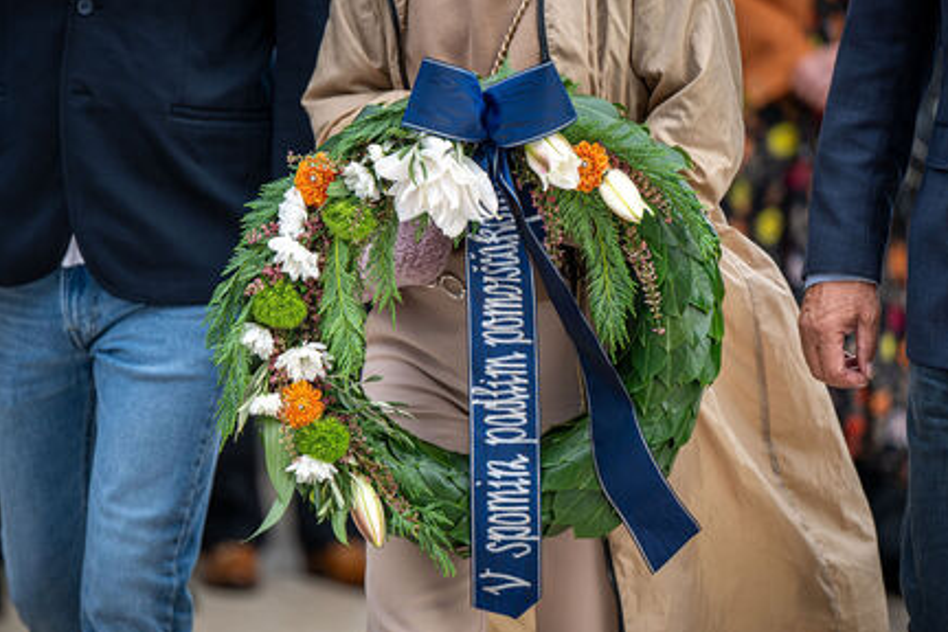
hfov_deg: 7.2
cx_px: 476
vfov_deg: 4.8
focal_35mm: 286
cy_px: 285
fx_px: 7531
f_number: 2.8
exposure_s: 1/400
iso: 100
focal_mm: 200
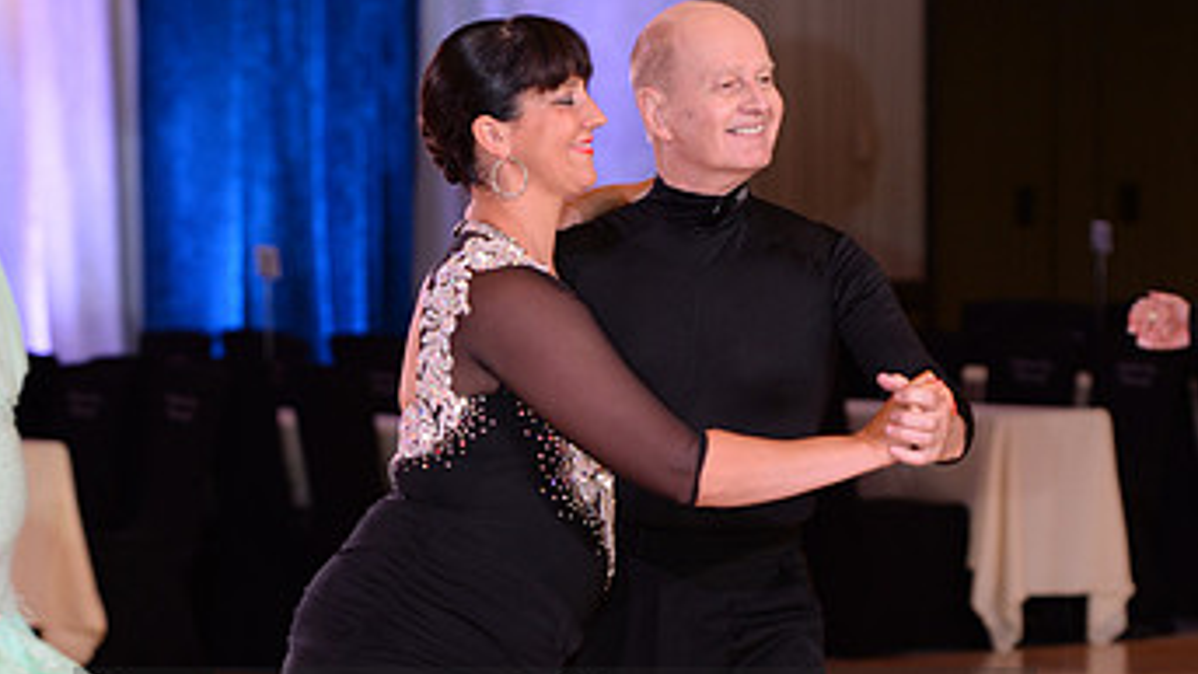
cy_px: 786
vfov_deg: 5.3
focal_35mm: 230
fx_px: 7307
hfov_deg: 9.4
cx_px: 557
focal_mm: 130
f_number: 3.5
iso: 1000
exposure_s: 1/250
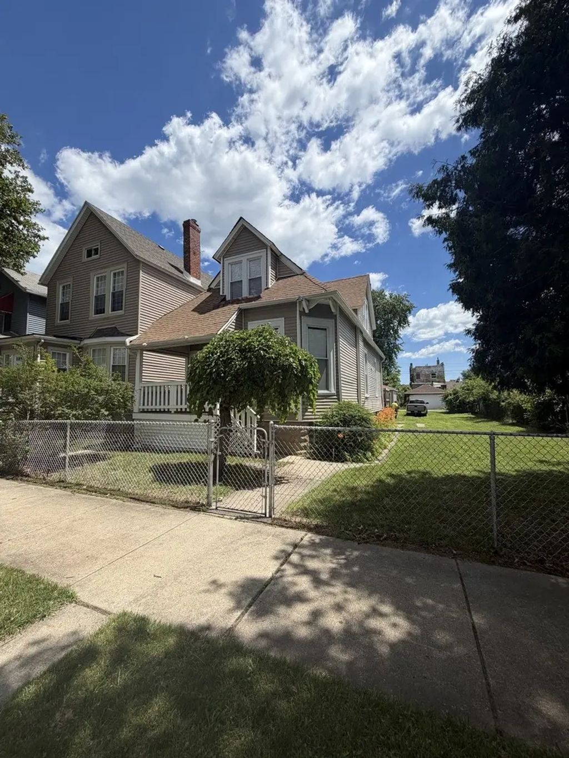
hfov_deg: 85.7
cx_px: 284
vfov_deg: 102.1
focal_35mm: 14
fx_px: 307
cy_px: 379
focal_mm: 2.22
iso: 20
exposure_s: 1/1017
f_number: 2.2
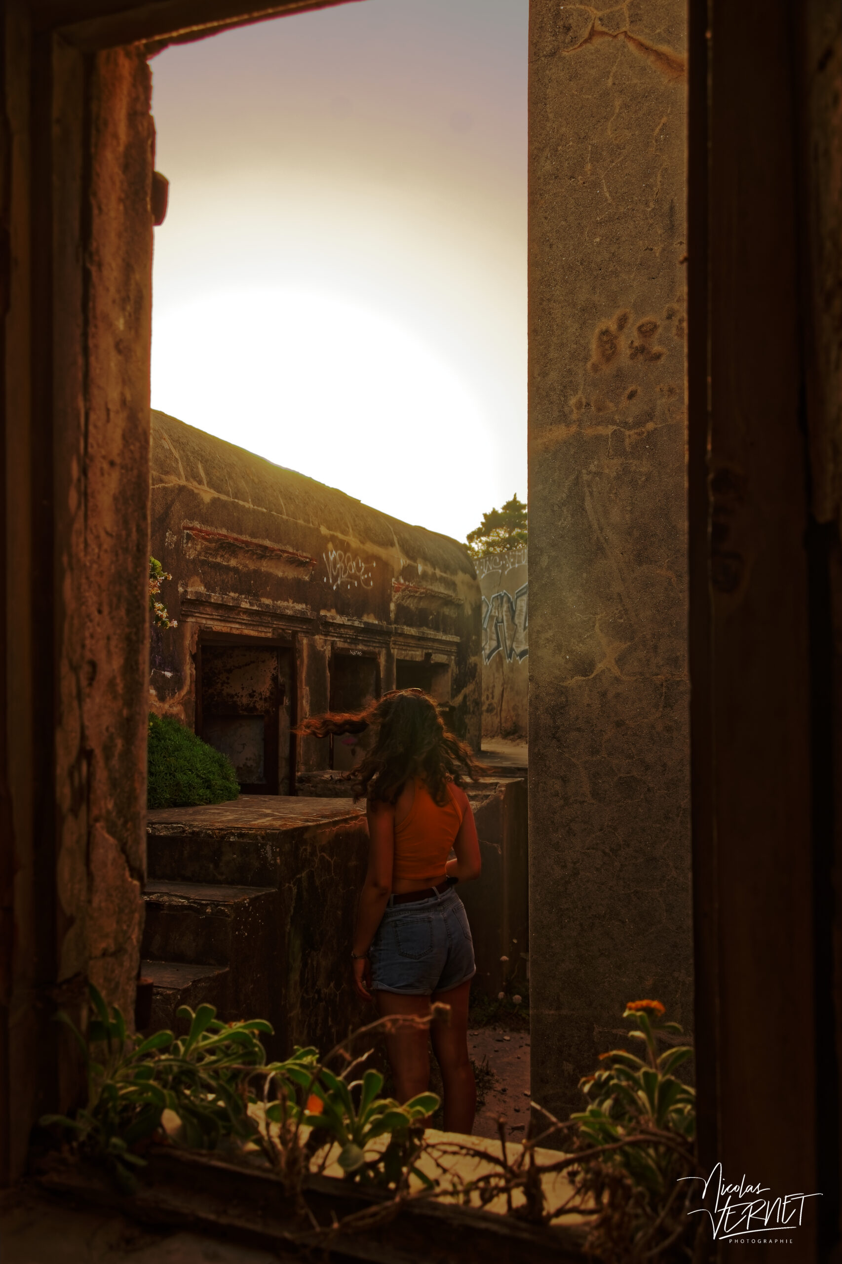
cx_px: 421
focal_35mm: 32
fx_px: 1105
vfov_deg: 59.5
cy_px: 632
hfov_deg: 41.7
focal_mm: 21
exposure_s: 1/200
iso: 200
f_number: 7.1
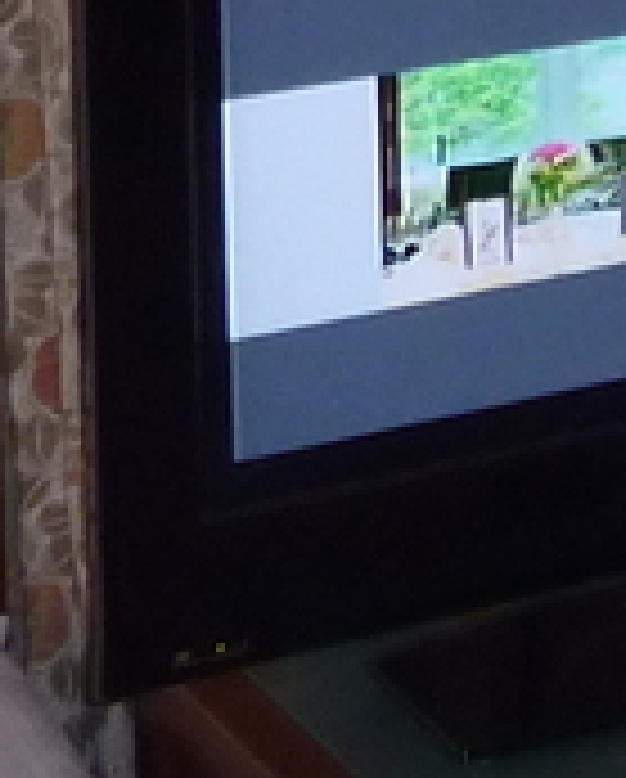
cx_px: 2193
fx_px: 3904
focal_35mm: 169
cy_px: -769
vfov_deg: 10.5
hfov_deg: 7.5
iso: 160
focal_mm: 4.1
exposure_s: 1/30
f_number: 3.3
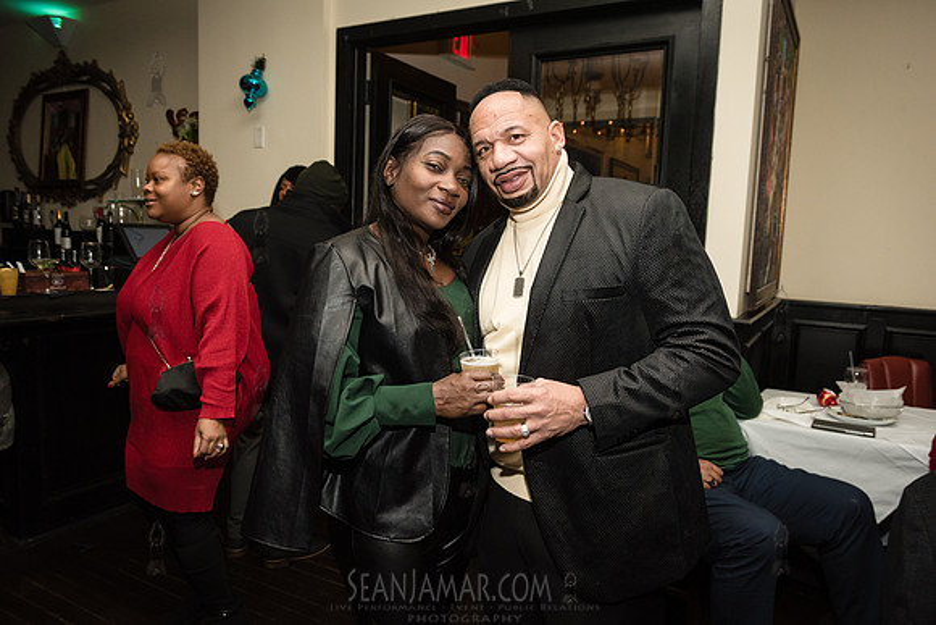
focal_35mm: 27
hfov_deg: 67.4
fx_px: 702
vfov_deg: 48.0
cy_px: 312
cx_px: 468
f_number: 4.5
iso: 2000
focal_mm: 27
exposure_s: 1/250
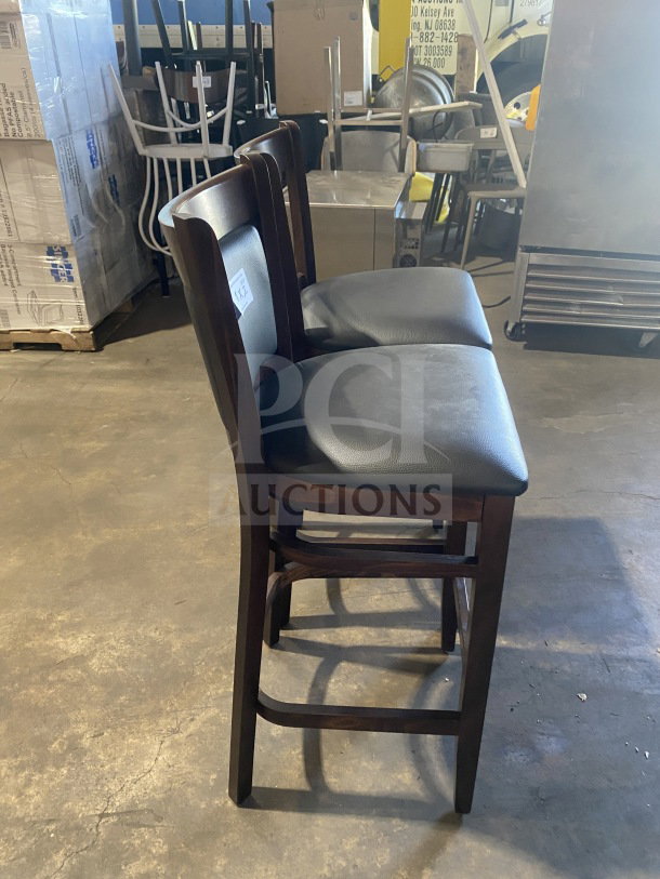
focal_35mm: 26
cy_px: 440
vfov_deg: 67.3
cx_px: 330
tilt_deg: -32.1
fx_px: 661
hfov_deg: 53.1
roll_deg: -0.5
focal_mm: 4.25
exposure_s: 1/52
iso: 500
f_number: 1.8
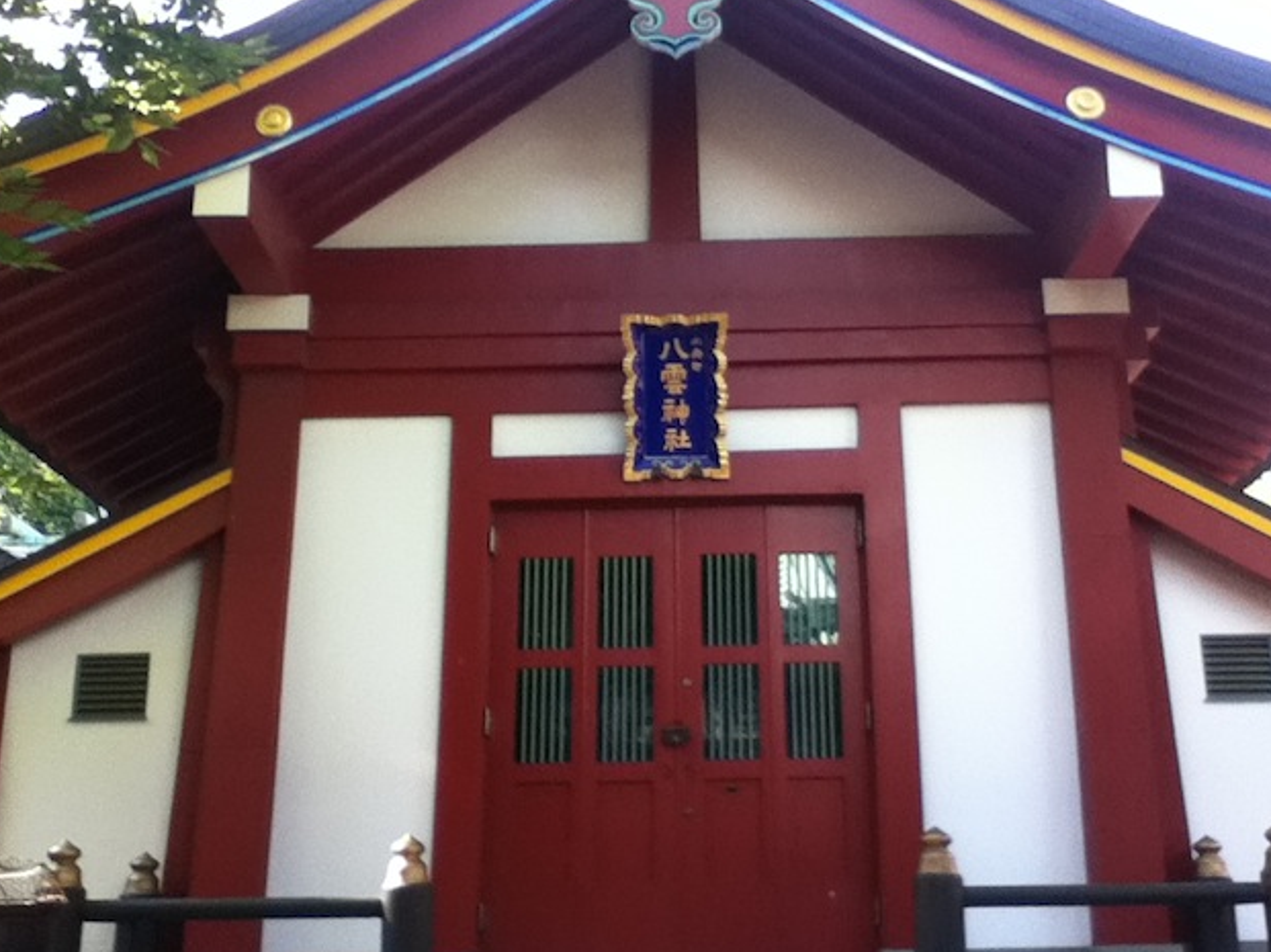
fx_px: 1211
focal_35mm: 33
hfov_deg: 55.4
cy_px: 467
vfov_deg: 42.9
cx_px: 624
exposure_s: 1/100
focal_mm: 3.85
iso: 125
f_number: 2.4
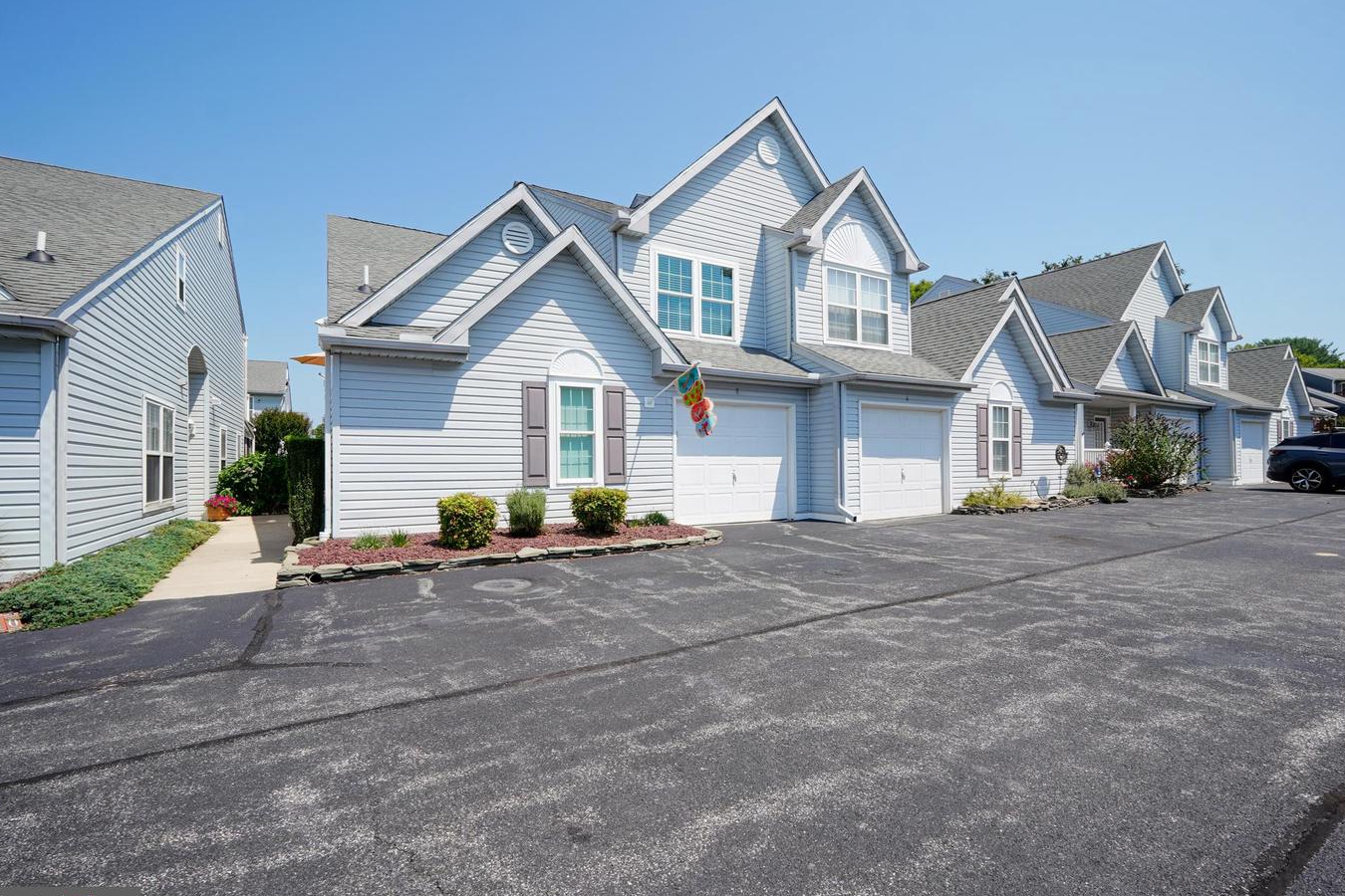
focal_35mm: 16
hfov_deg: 96.7
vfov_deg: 73.7
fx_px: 598
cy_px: 460
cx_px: 702
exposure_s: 1/200
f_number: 7.1
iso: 100
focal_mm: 10
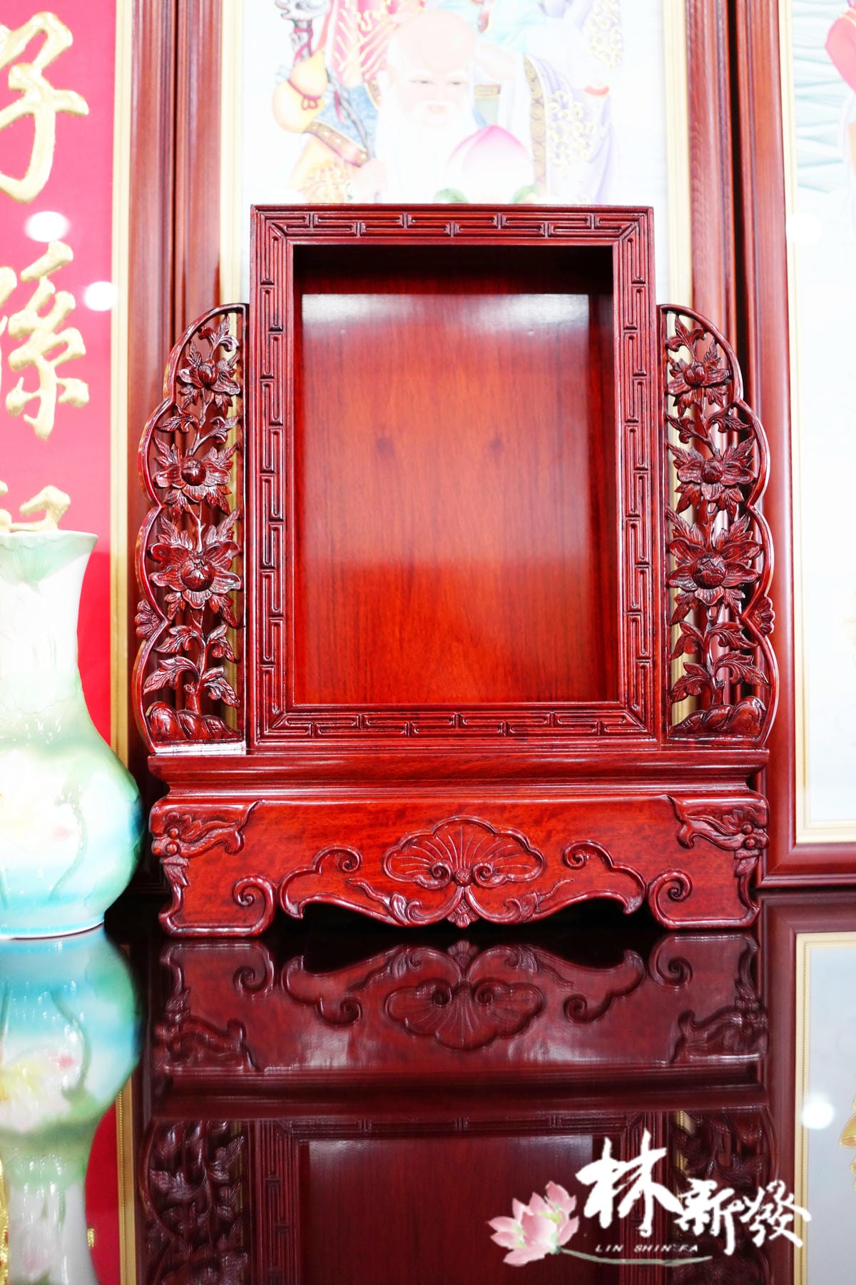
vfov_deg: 54.4
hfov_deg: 37.9
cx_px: 428
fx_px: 1248
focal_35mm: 35
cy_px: 642
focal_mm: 35
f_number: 2
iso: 1000
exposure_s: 1/125
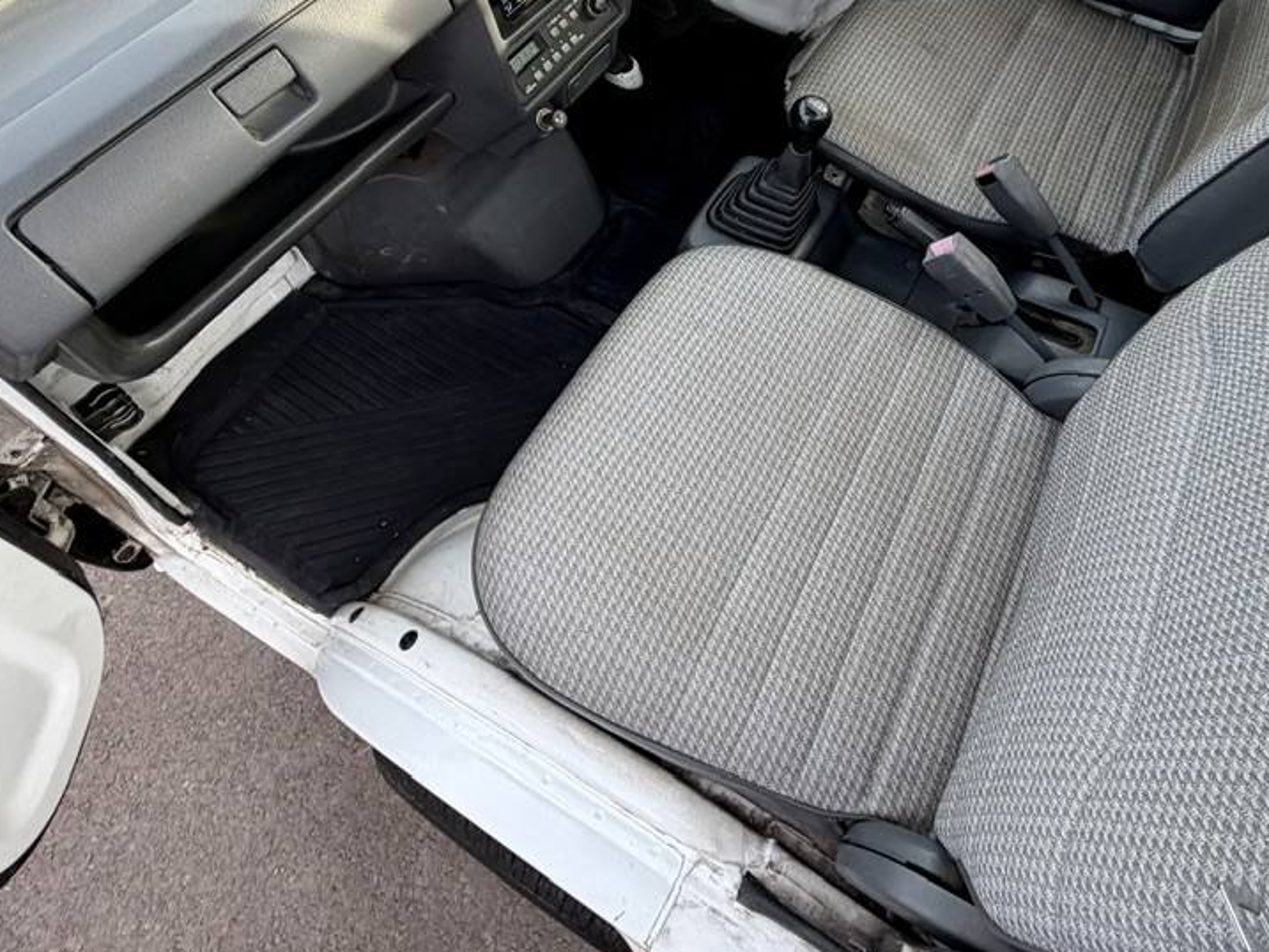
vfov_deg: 52.0
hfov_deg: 68.8
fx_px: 917
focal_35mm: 25
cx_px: 752
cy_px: 212
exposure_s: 1/121
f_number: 2.2
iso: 64
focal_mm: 2.22
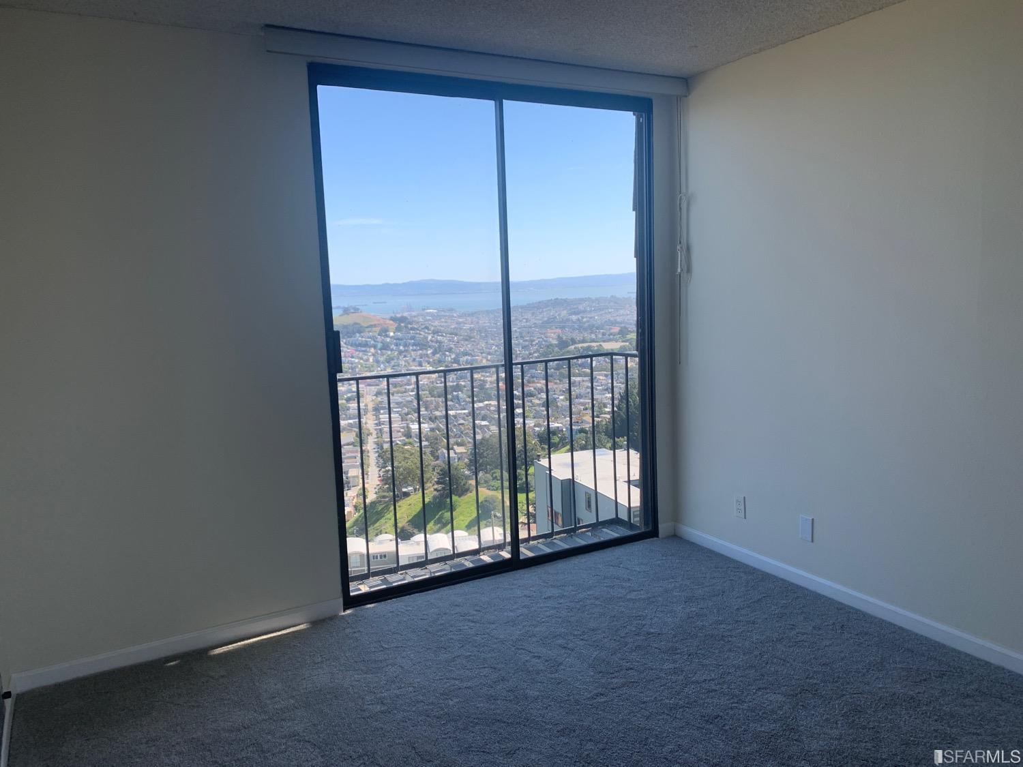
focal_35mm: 26
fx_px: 768
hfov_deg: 67.3
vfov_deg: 53.1
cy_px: 384
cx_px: 512
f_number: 1.8
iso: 25
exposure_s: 1/815
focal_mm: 4.25
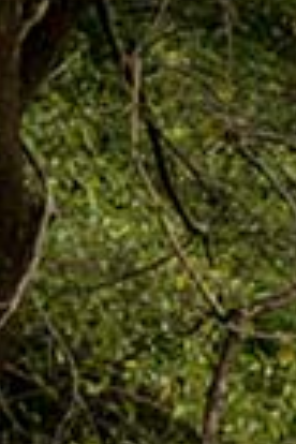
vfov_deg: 6.5
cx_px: 1541
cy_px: 772
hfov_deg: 3.9
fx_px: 3860
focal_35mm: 313
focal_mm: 45
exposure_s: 1/400
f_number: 7.1
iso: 320
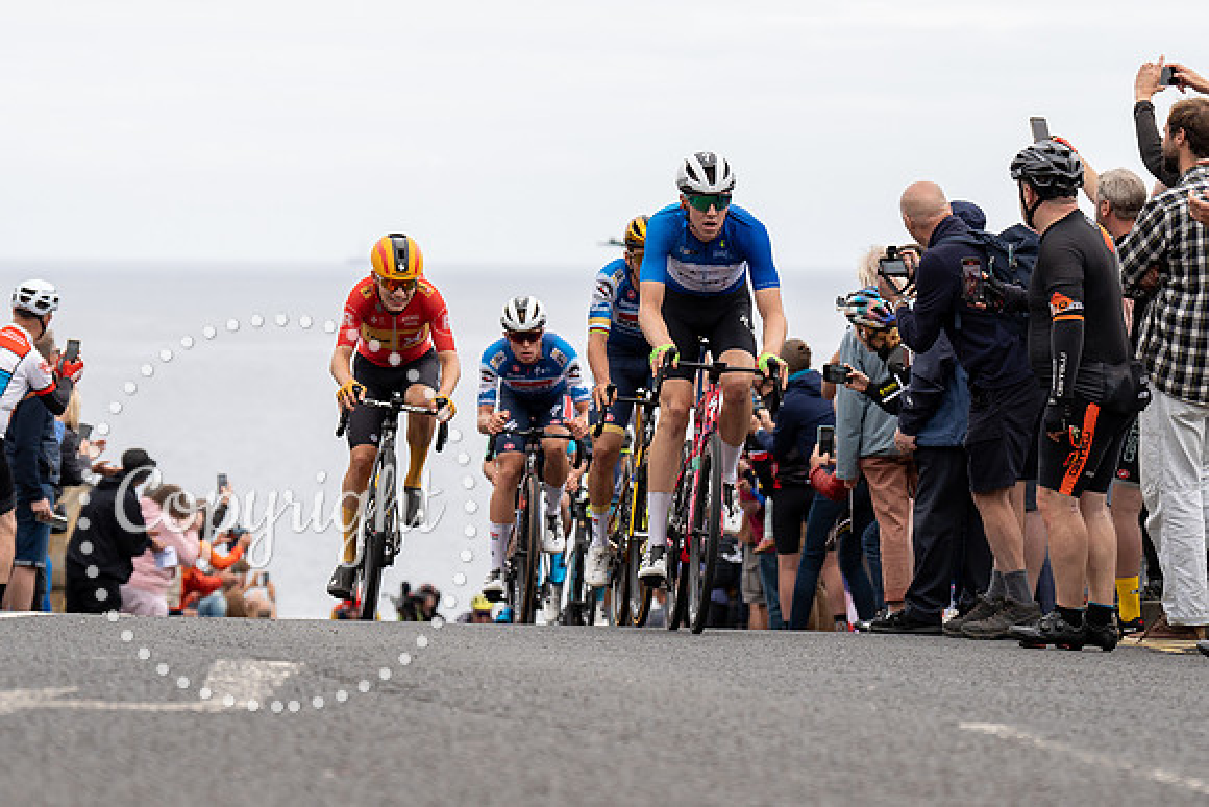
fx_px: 5915
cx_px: 677
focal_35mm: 176
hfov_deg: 11.7
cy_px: 308
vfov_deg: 7.8
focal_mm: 115
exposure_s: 1/1000
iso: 320
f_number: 3.5
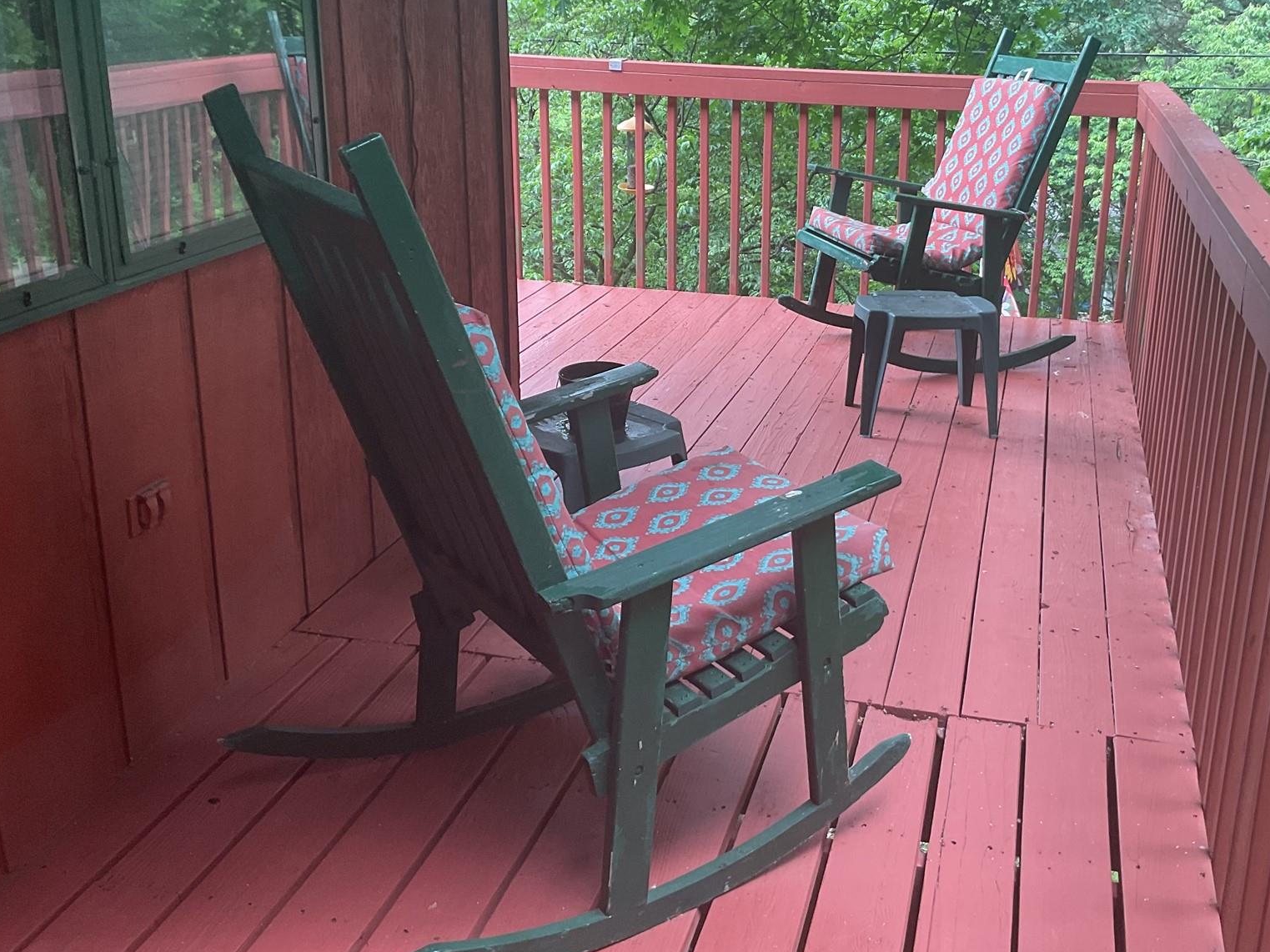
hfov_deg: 47.6
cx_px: 750
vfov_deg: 36.8
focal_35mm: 39
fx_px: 1431
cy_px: 412
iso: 40
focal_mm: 3
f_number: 1.8
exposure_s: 1/60
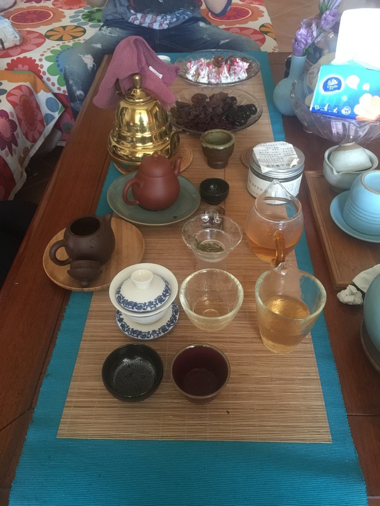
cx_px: 190
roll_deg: +1.7
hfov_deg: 48.2
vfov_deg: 61.7
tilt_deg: -44.6
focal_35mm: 29
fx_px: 424
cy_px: 253
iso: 125
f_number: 2.2
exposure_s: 1/10
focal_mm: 4.15
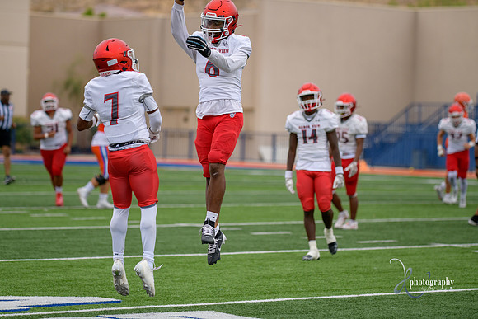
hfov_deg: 12.1
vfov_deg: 8.1
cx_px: 239
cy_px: 160
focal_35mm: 170
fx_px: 2258
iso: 400
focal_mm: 170
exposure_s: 1/1000
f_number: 2.8
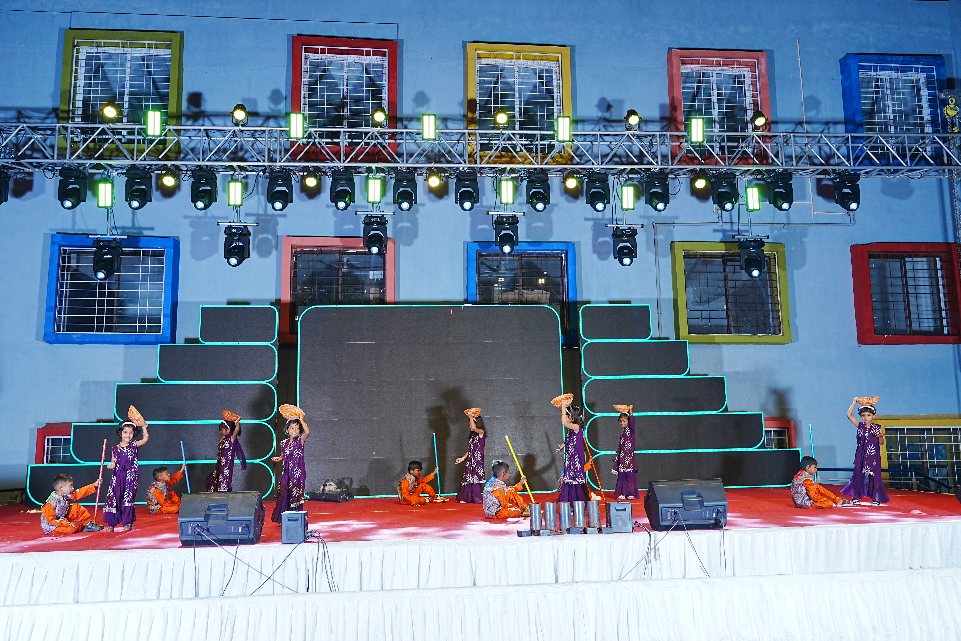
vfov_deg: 43.6
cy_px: 320
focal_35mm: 30
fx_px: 801
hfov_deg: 61.9
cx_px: 480
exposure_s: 1/160
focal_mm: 30
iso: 400
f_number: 5.6
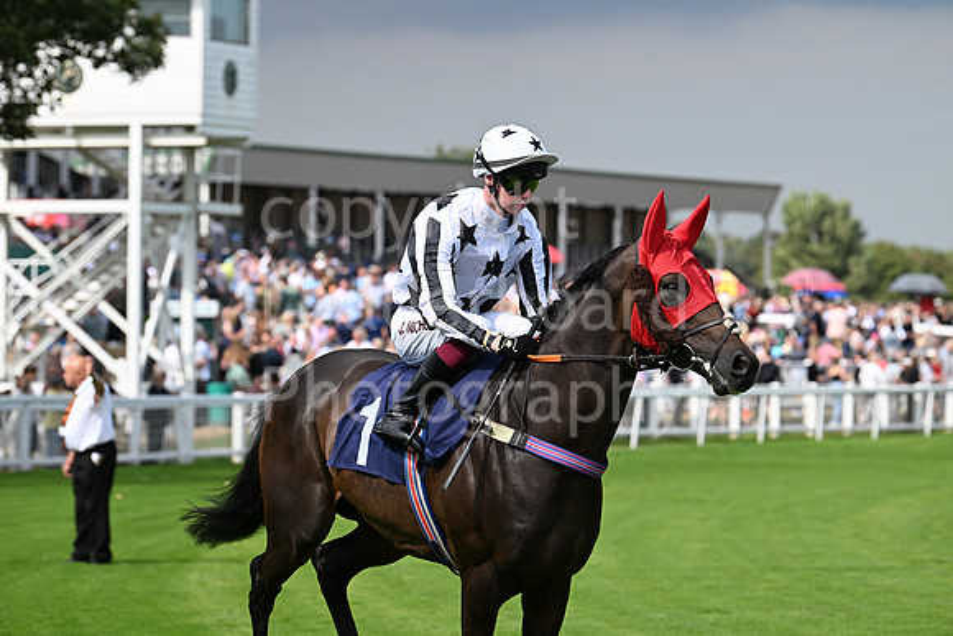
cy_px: 318
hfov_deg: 12.1
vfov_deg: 8.1
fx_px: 4501
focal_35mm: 170
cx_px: 476
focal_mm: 170
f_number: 5.6
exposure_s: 1/1600
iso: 400
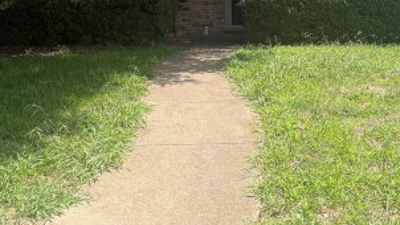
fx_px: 509
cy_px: -26
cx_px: 261
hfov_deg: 42.4
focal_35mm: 48
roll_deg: +2.1
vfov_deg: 23.3
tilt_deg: +2.6
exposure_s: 1/2364
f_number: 1.6
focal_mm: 5.96
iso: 50
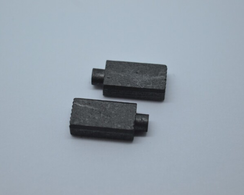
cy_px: 98
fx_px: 676
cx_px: 121
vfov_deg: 16.4
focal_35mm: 94
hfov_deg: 20.5
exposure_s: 1/125
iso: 400
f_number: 5.6
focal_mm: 55
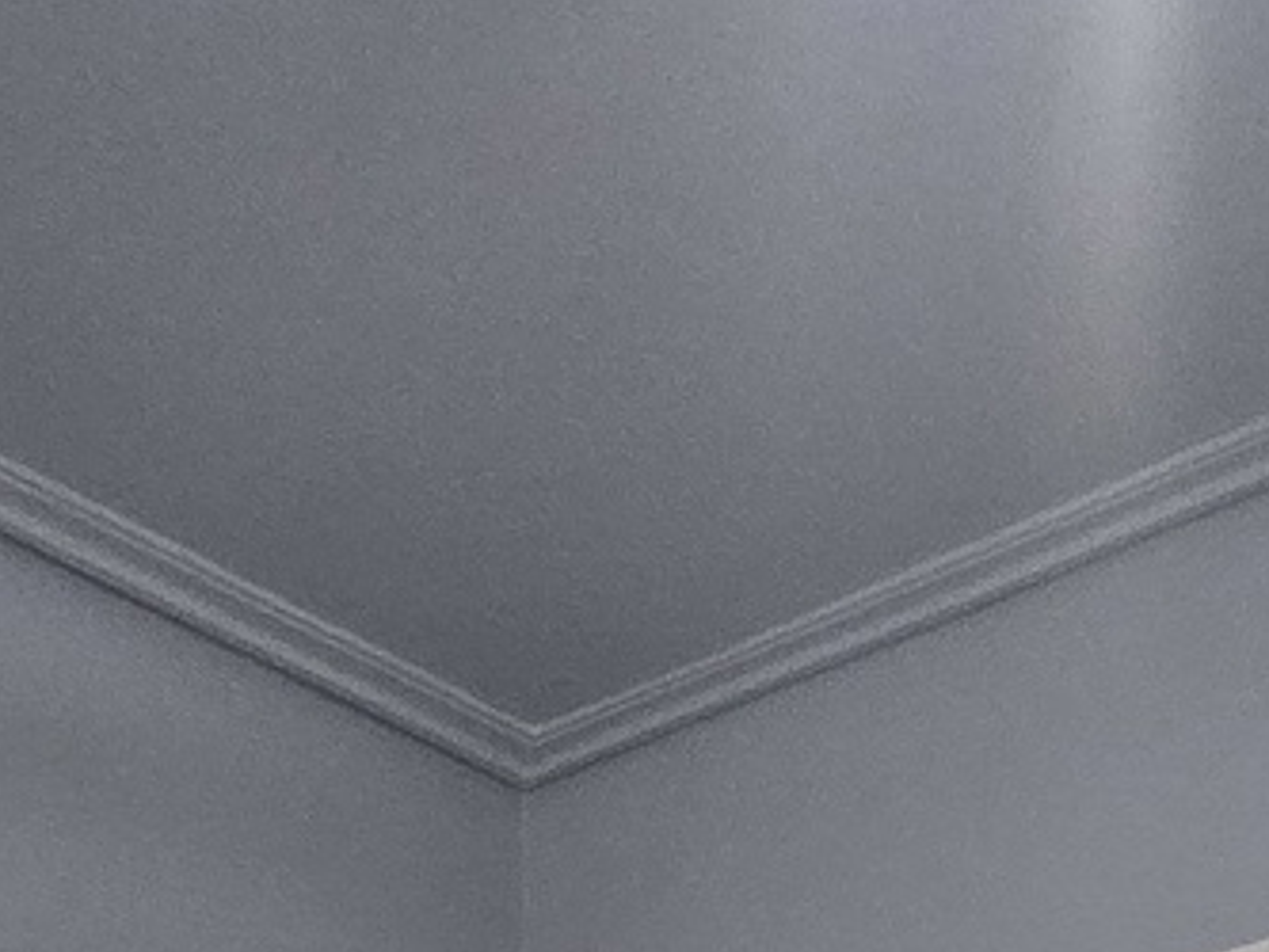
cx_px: 11
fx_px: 2750
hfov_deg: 24.8
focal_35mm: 75
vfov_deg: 12.4
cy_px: 2608
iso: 200
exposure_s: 1/60
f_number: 2.2
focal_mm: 2.2
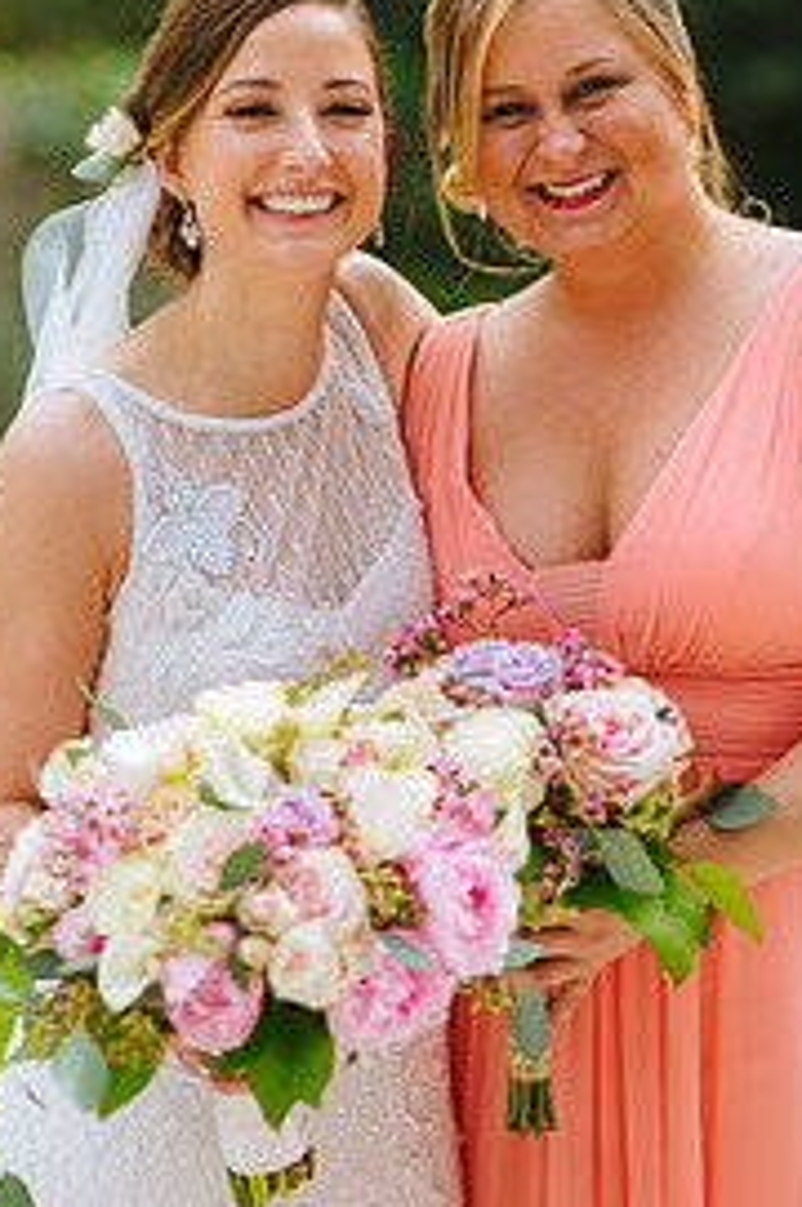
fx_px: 4723
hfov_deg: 9.7
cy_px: 539
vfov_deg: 14.6
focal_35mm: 141
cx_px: 461
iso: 200
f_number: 1.8
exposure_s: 1/2500
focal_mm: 85
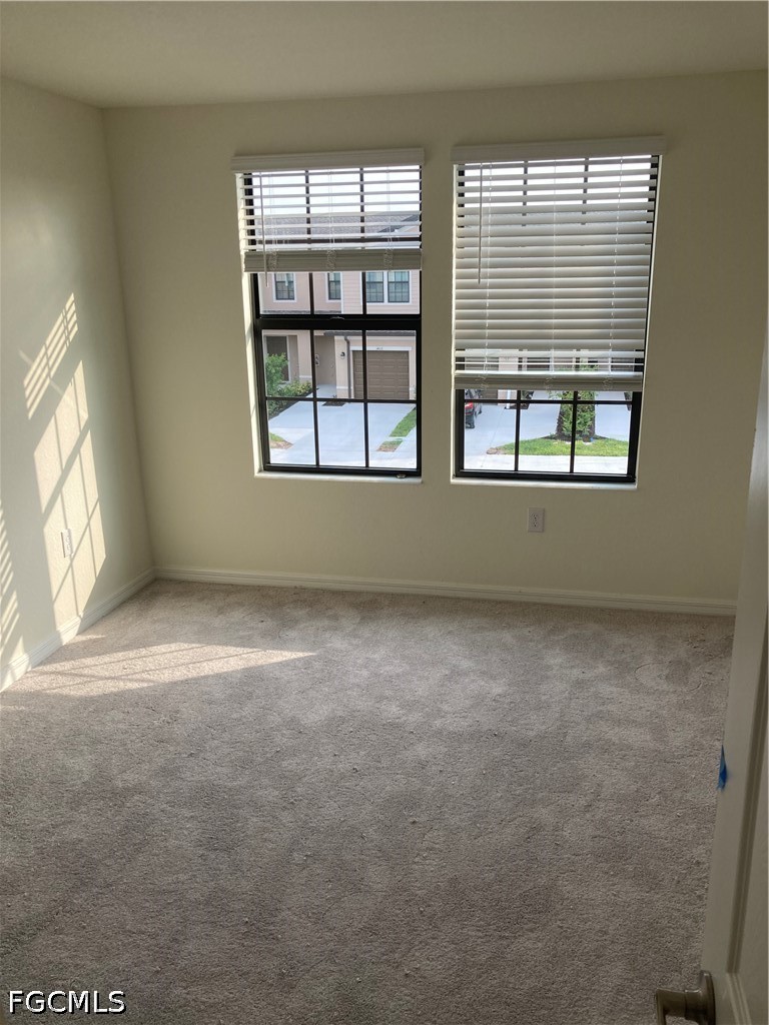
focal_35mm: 28
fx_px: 829
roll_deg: -0.5
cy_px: 512
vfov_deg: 63.4
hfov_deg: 49.7
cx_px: 384
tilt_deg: -14.8
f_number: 1.8
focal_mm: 3.99
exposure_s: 1/217
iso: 20
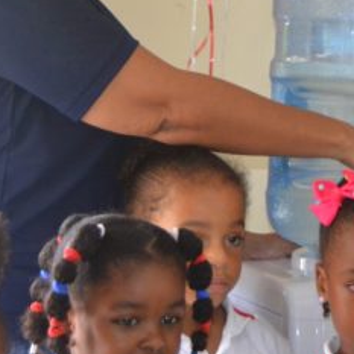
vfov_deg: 8.6
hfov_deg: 8.6
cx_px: 428
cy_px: -15
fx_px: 2337
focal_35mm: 202
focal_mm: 48
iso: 1600
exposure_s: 1/60
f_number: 4.5
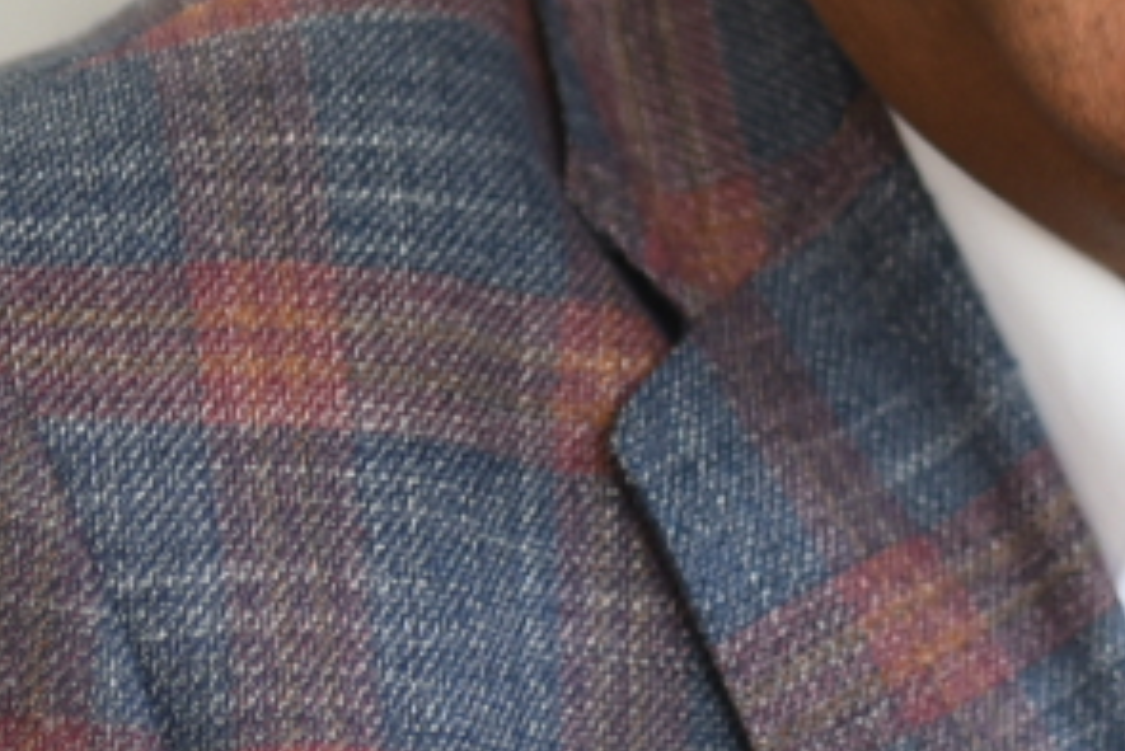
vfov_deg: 7.1
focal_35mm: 192
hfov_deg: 10.5
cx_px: 1361
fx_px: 6003
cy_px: -229
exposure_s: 1/200
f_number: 1.8
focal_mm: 35
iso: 320
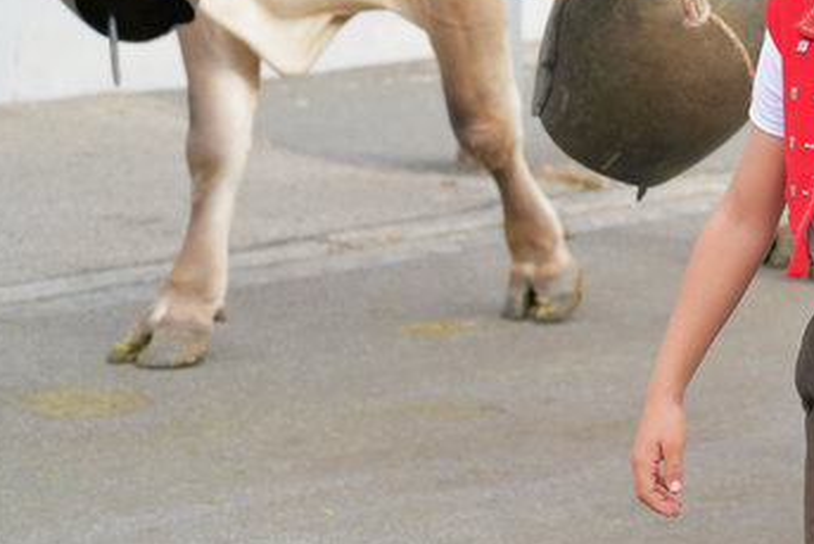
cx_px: 1013
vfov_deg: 6.1
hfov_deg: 9.1
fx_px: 5044
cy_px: -7
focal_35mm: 223
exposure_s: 1/800
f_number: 5.6
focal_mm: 85
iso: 640
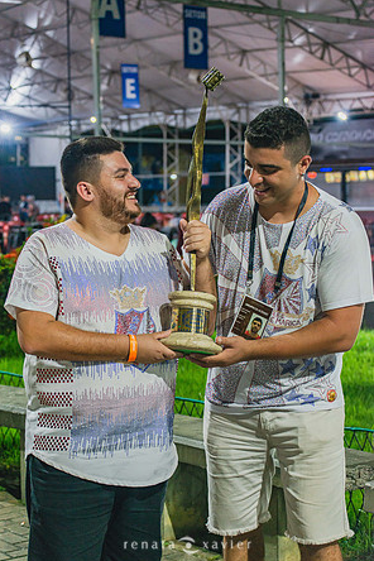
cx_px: 186
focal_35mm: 79
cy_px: 283
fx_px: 1231
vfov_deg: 25.7
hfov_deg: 17.3
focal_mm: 78
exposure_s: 1/125
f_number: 5.6
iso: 1000
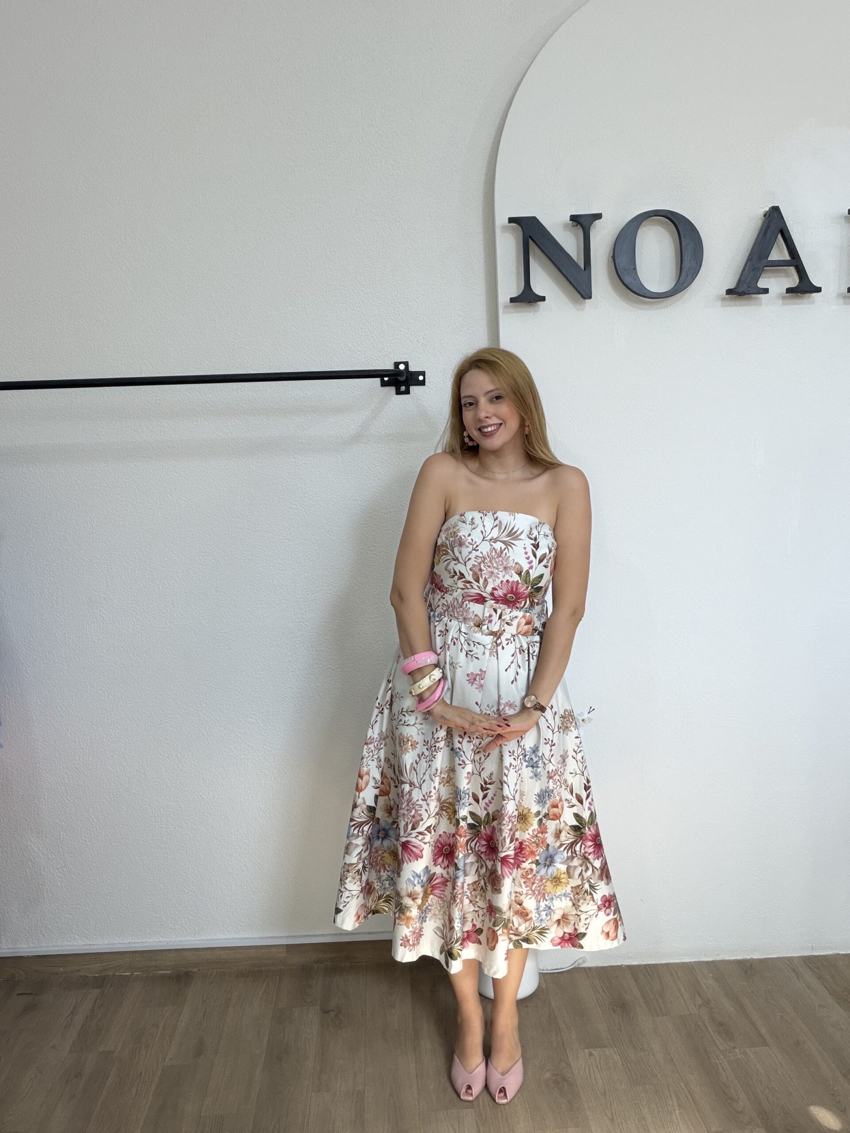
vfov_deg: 60.0
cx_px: 425
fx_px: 982
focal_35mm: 30
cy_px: 566
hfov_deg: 46.8
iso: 50
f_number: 1.9
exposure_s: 1/117
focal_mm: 2.71
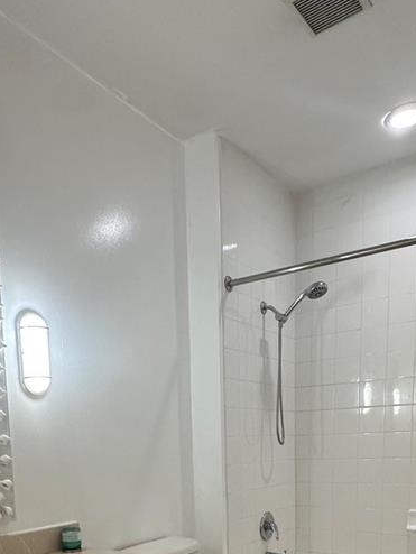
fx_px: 544
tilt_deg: -6.0
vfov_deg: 47.4
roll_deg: +1.7
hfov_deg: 41.6
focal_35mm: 34
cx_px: 161
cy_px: 518
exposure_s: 1/120
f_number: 2.2
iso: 200
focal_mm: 2.22
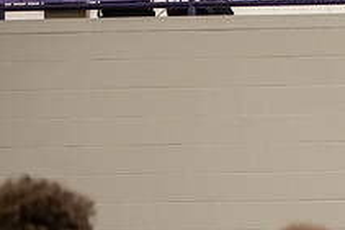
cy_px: 299
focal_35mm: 192
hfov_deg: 10.5
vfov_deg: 7.1
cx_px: 446
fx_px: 1841
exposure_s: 1/250
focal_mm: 70
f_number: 3.2
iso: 3200
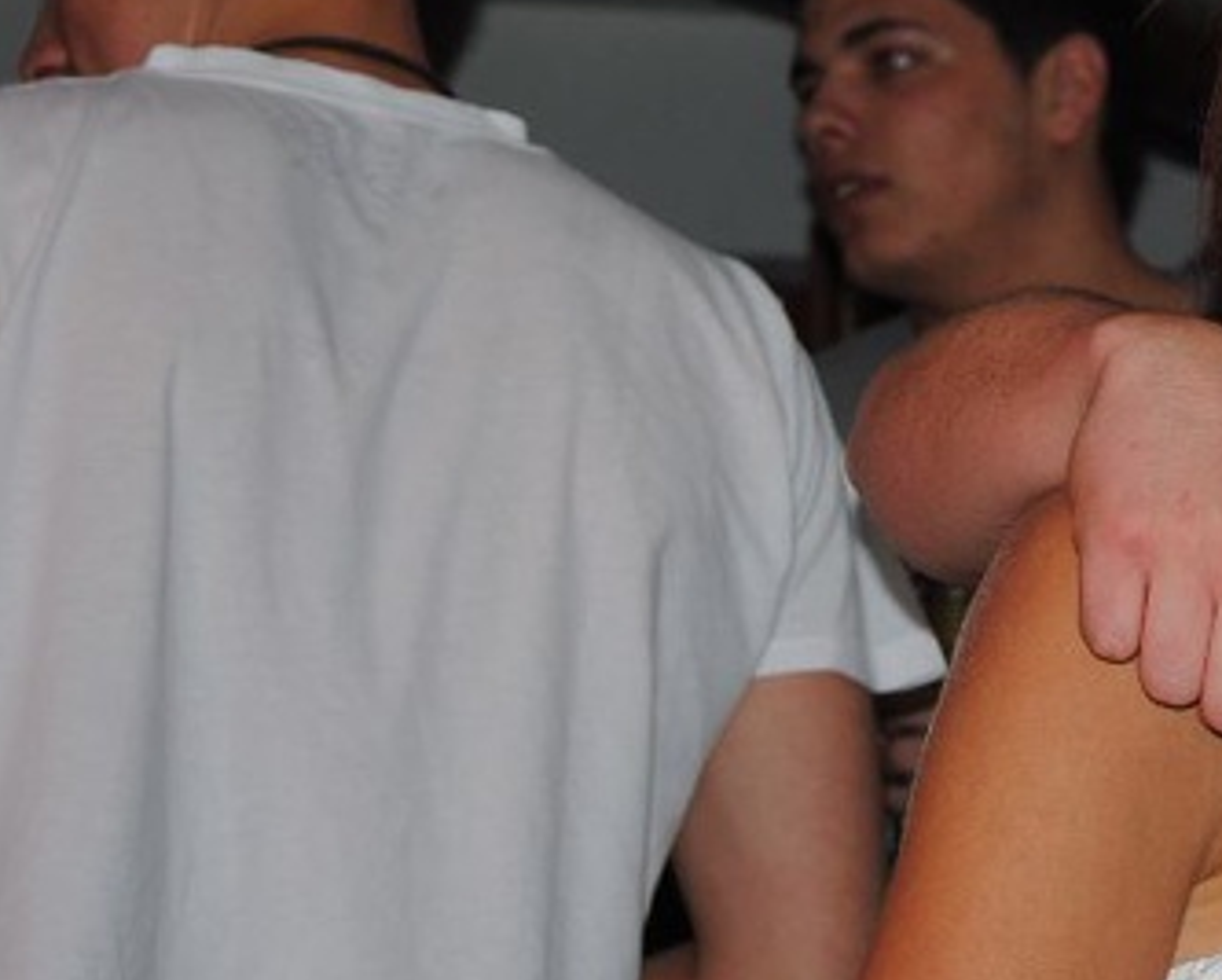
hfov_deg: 12.2
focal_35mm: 154
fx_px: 5575
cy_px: 338
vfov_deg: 10.0
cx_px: 1442
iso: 200
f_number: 5.3
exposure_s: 1/60
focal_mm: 46
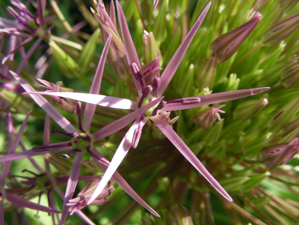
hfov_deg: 49.0
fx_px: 328
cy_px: 112
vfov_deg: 37.7
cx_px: 150
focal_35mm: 38
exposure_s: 1/129
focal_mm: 6.3
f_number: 4
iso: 50
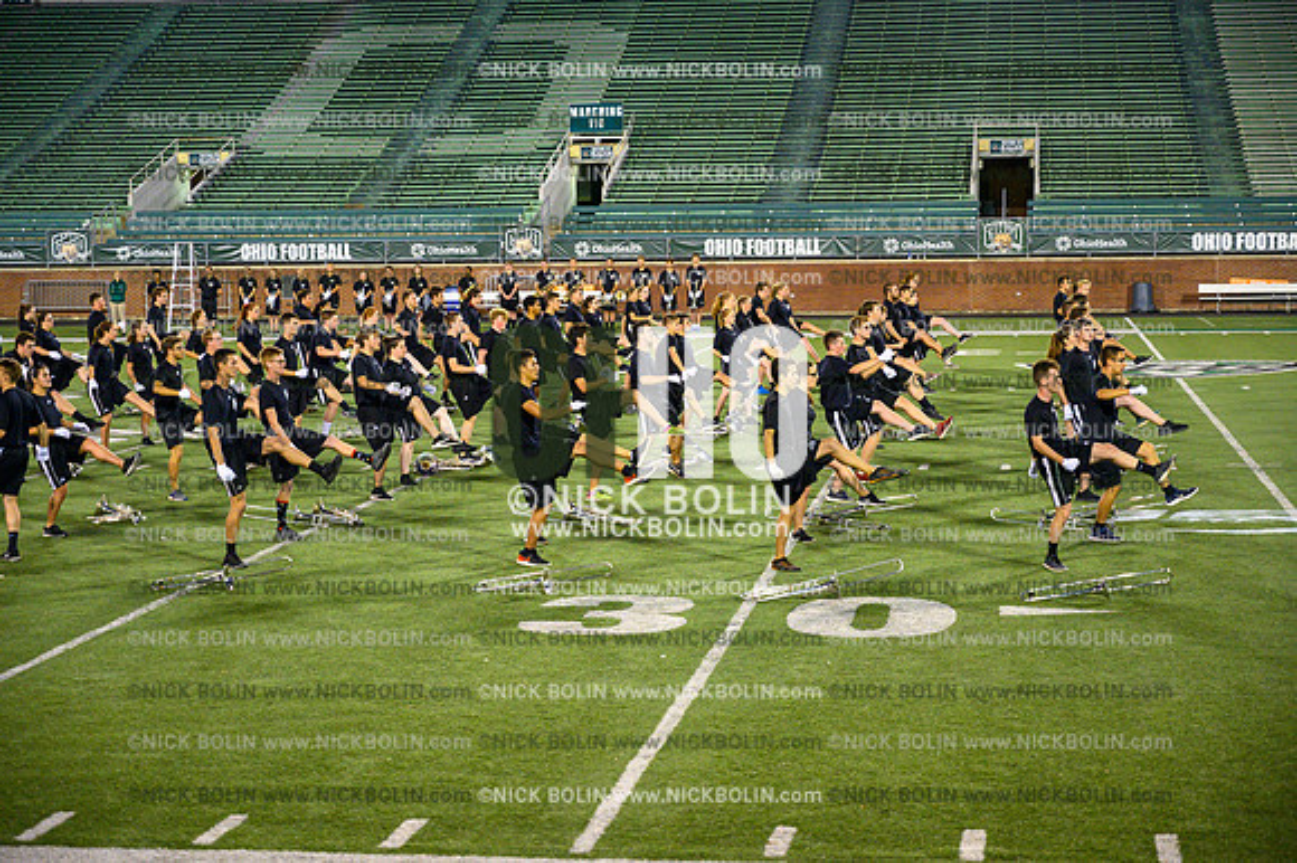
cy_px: 432
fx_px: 2520
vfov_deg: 19.4
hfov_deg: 28.9
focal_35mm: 70
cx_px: 648
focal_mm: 70
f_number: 4
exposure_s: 1/1000
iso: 4000
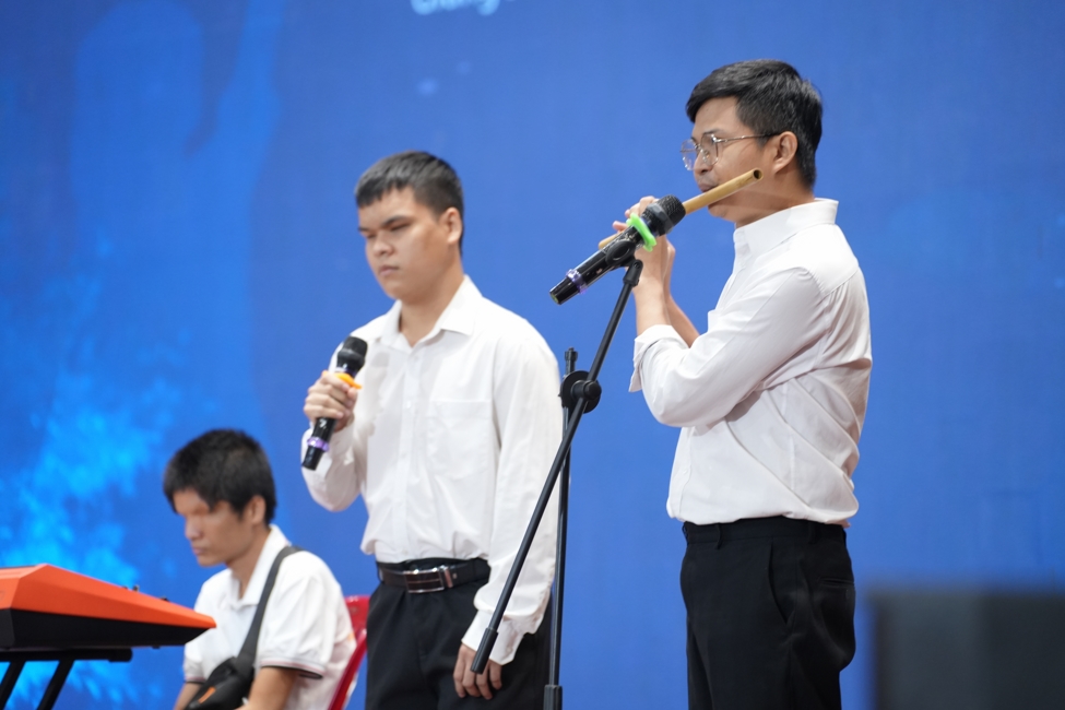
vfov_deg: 9.1
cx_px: 532
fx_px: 4437
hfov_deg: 13.7
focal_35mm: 150
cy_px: 355
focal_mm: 150
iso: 1600
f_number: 3.2
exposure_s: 1/60
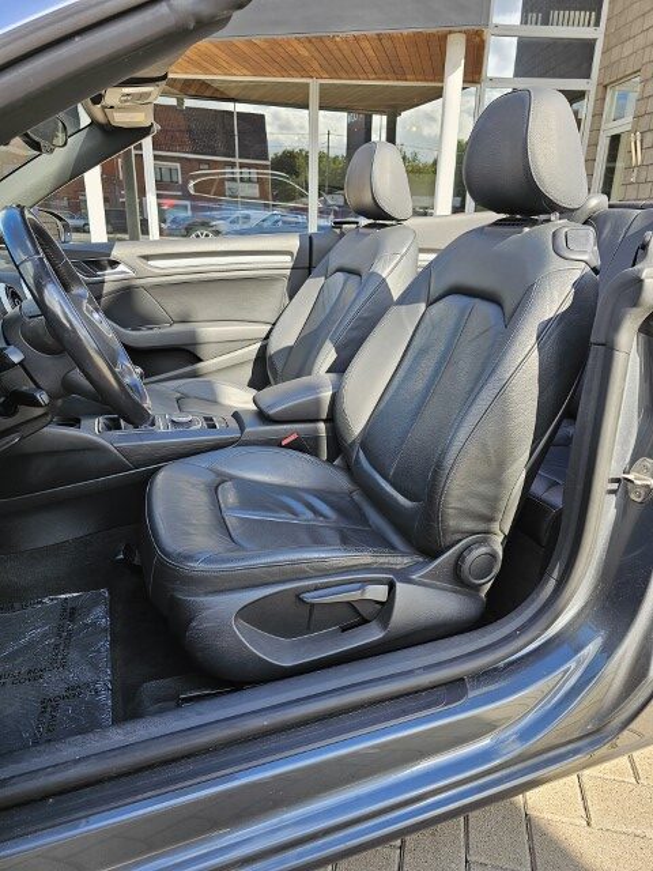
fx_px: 578
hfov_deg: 58.9
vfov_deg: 73.9
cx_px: 326
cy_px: 436
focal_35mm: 23
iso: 20
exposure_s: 1/206
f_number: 1.7
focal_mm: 6.3
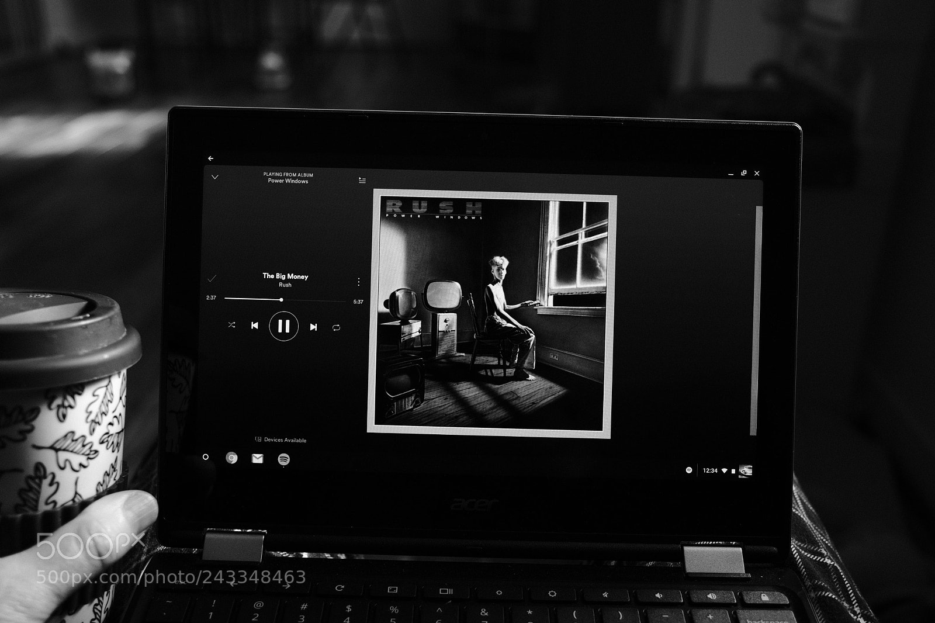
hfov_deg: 55.8
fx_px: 883
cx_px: 468
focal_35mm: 34
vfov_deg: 38.9
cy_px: 312
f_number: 2.8
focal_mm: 22.7
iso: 1600
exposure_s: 1/125
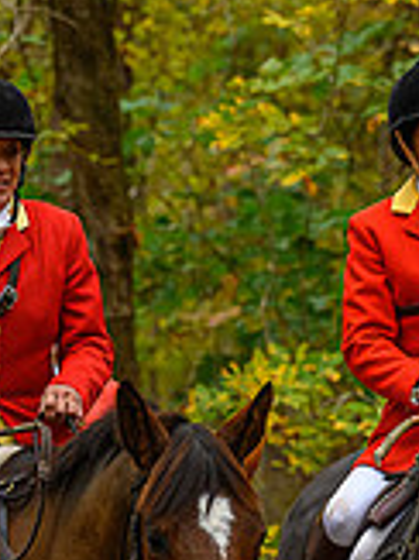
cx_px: 212
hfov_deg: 3.8
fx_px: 6383
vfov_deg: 5.0
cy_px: 628
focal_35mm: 395
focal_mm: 97
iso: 1250
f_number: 3.2
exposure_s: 1/400
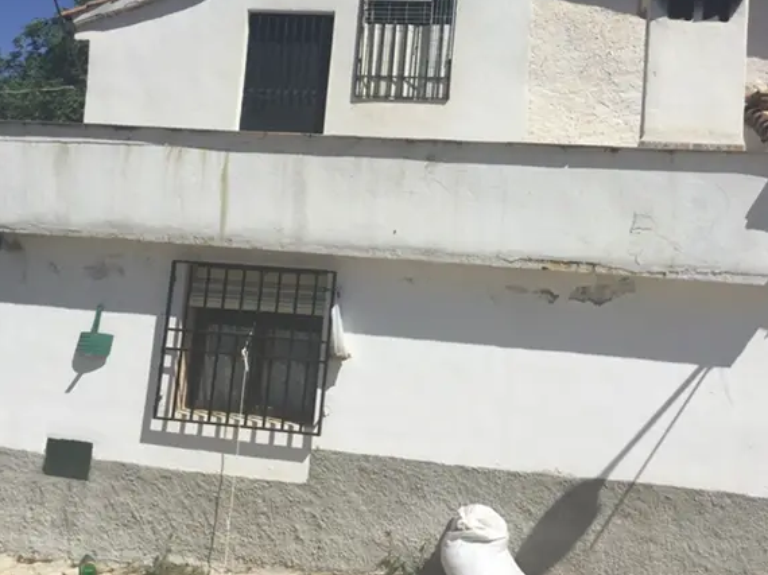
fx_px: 909
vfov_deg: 34.9
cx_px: 420
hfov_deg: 45.7
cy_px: 215
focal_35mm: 41
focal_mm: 3.3
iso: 25
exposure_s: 1/2717
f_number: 2.4
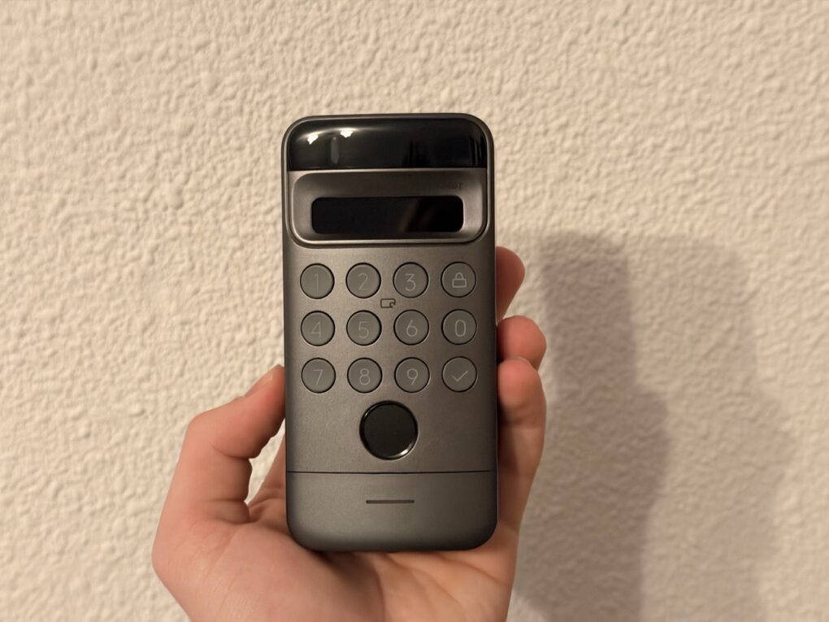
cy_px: 311
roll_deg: +6.9
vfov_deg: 30.3
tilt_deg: -14.9
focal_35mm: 48
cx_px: 414
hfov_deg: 39.7
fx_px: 1150
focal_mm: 6.76
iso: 500
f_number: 1.78
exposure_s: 1/40
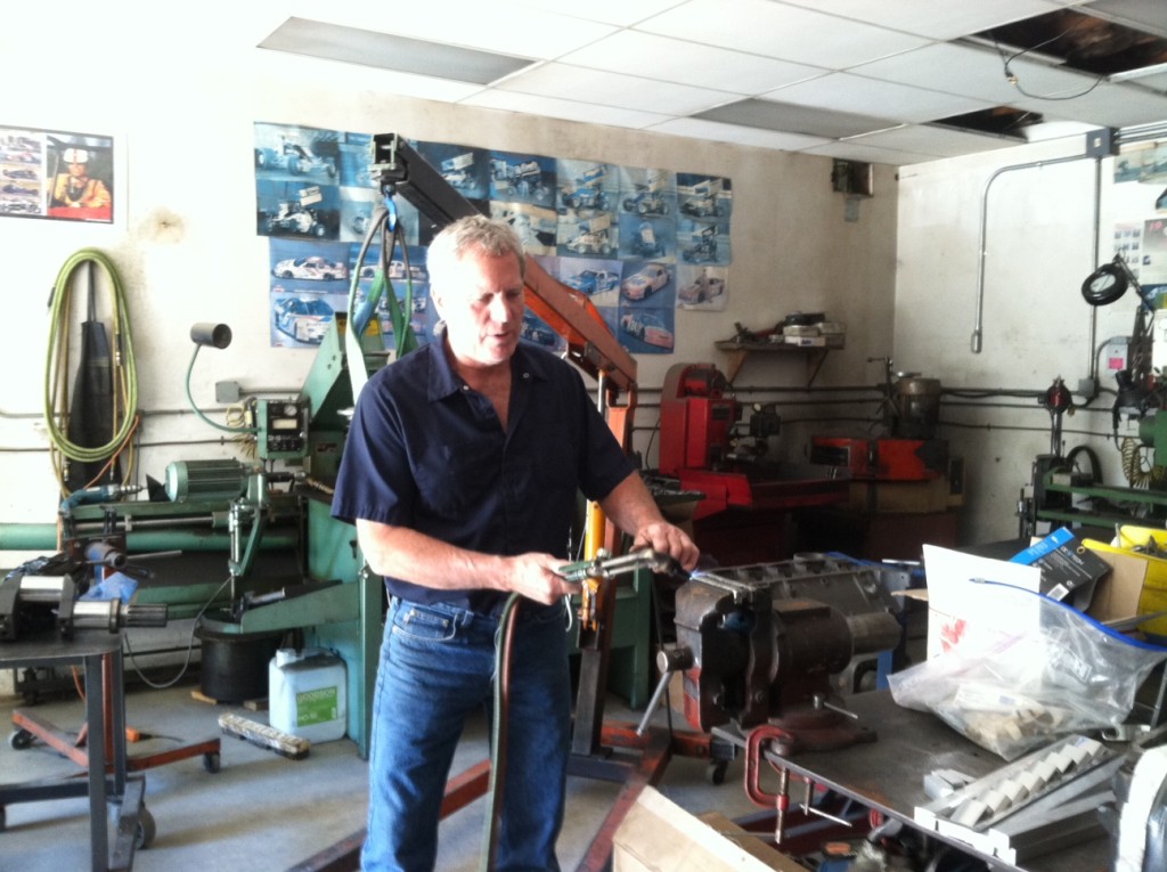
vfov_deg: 40.6
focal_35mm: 35
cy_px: 436
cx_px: 584
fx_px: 1178
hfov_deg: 52.7
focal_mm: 3.85
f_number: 2.8
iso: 160
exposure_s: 1/15
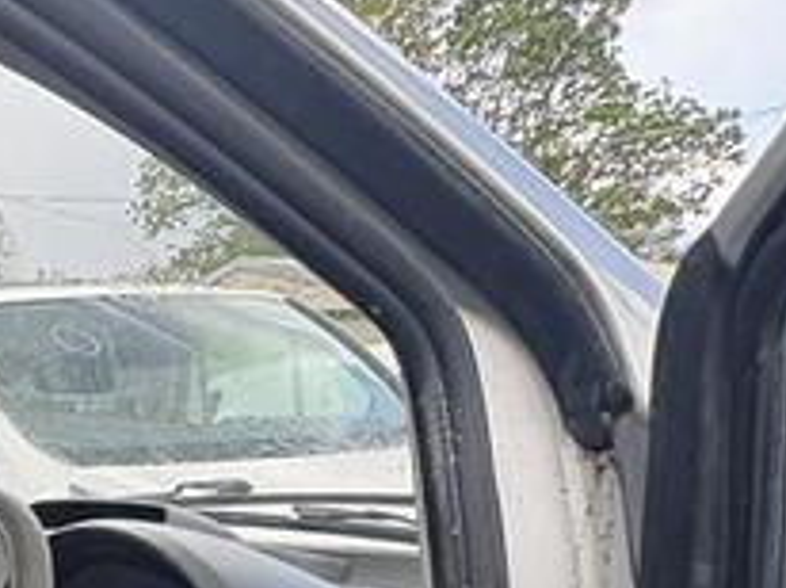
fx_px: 1383
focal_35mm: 61
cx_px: -393
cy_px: 901
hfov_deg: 24.6
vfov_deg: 20.3
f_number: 2.2
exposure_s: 1/136
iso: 64
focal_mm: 2.22
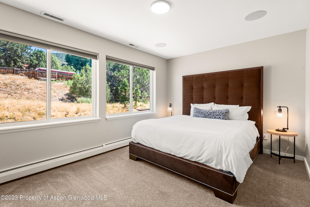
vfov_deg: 70.5
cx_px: 155
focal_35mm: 17
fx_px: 146
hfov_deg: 93.3
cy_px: 104
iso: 400
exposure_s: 1/10
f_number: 7.1
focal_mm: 17
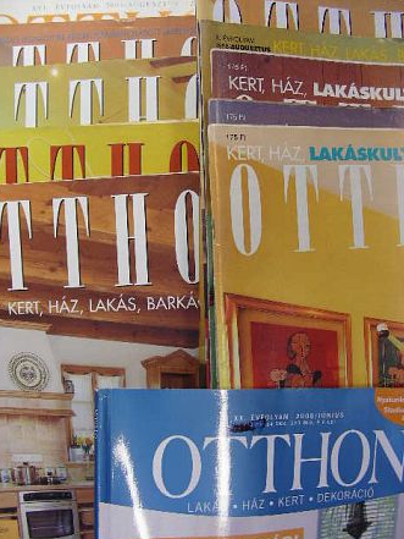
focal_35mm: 39
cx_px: 201
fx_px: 607
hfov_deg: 36.8
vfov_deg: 47.8
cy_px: 276
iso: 100
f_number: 3.5
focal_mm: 6.3
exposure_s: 1/32.8
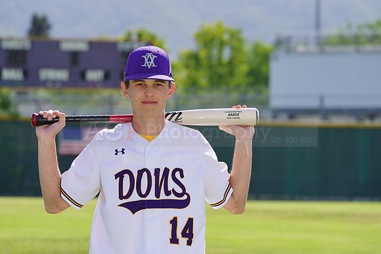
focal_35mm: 209
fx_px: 2211
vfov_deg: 6.6
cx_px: 190
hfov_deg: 9.9
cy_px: 127
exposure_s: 1/250
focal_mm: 209
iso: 100
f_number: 8
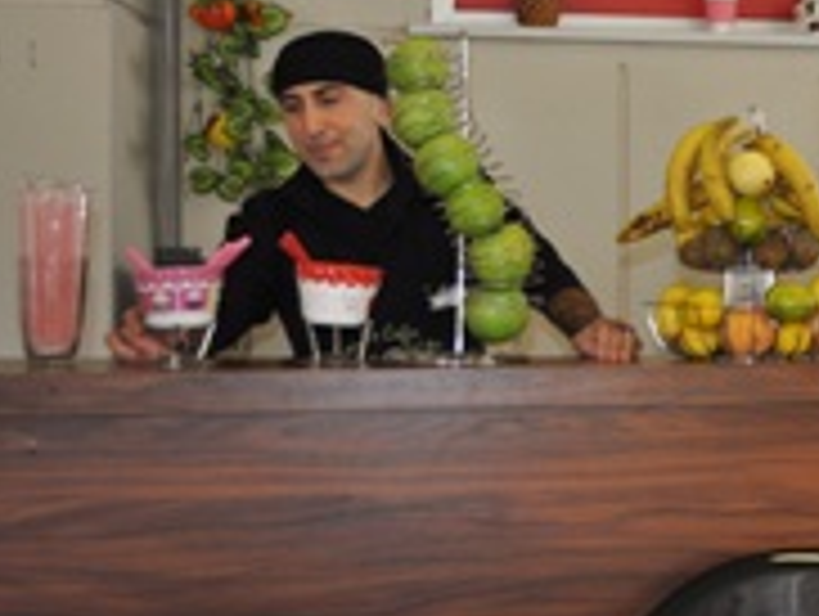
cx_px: 972
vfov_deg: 18.9
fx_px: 1848
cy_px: 229
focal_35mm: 78
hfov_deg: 23.0
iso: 560
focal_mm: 22
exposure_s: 1/125
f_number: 3.8
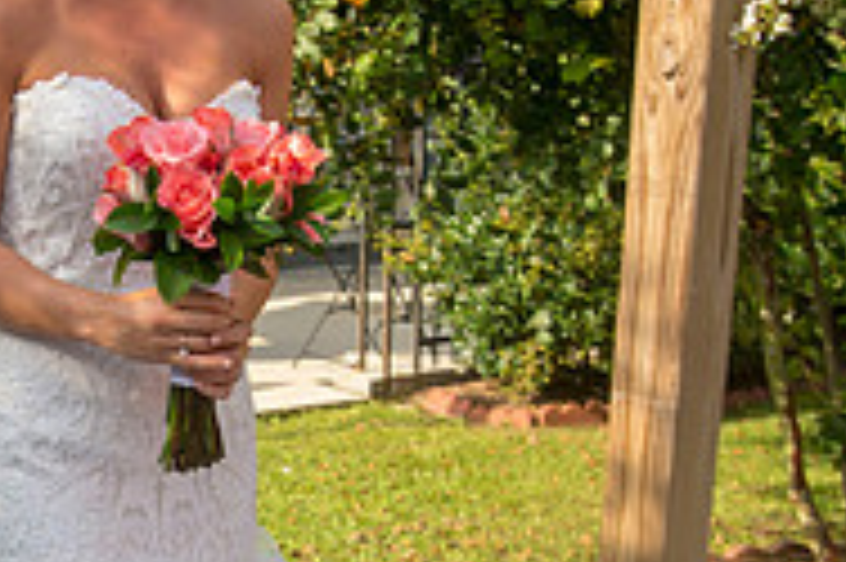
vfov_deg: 19.6
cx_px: 58
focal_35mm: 68
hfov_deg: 28.4
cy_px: 495
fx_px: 1597
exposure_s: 1/160
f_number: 5.6
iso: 160
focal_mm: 22
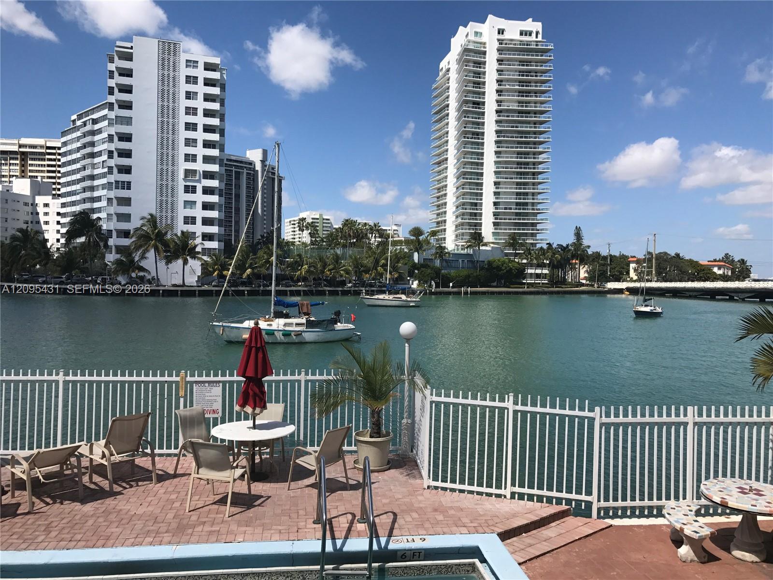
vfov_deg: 49.7
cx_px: 386
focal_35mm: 28
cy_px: 290
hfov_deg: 63.4
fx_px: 625
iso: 20
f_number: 1.8
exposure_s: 1/3096
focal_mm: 3.99
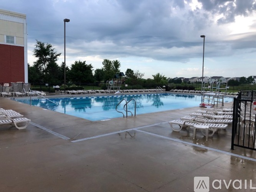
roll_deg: -1.1
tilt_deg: -3.3
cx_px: 128
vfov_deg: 49.7
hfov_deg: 63.5
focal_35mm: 28
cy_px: 96
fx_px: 207
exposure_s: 1/676
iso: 20
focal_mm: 3.99
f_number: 1.8
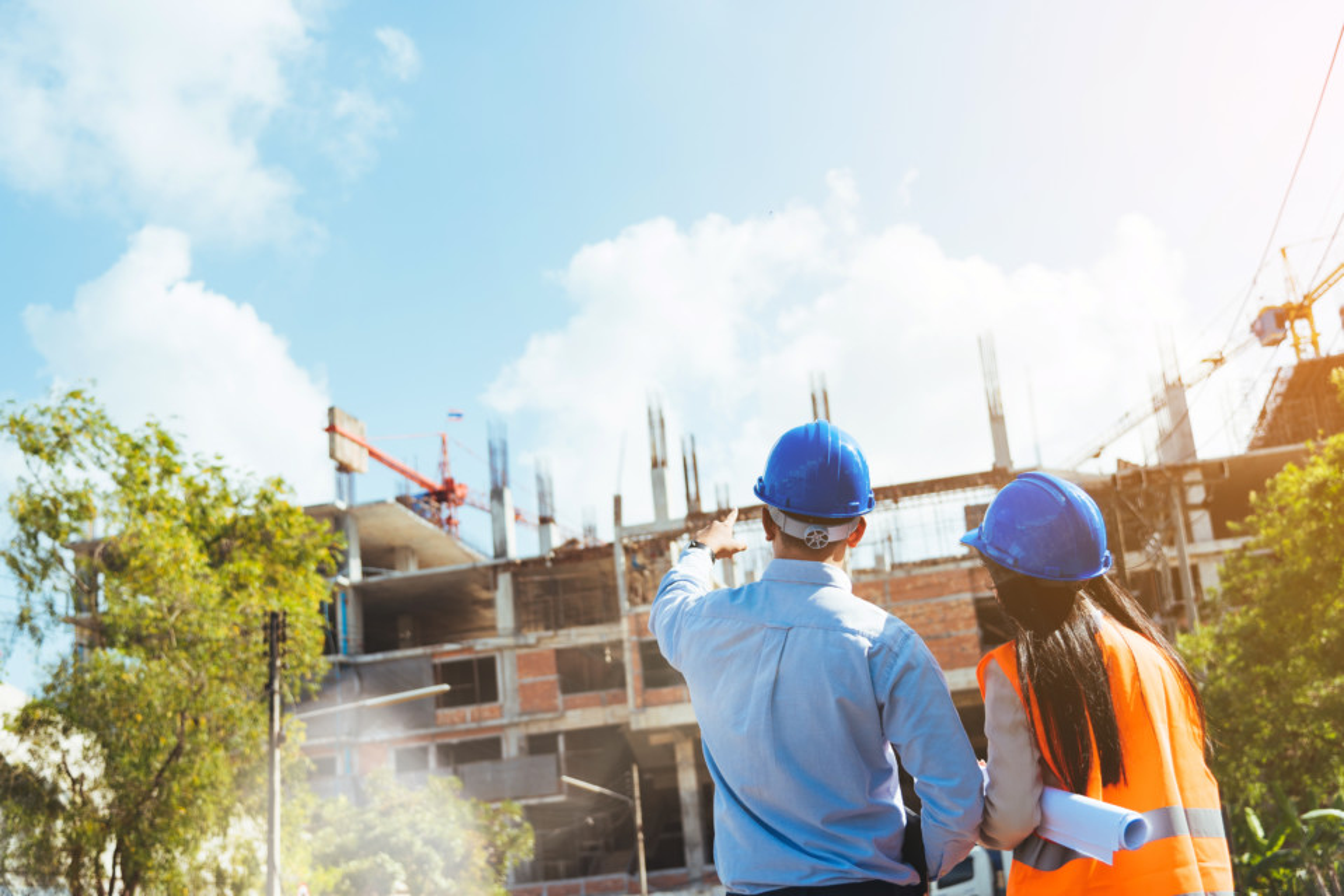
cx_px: 672
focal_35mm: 44
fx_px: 1643
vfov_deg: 30.5
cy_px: 448
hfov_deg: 44.5
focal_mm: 44
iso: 100
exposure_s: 1/1250
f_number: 4
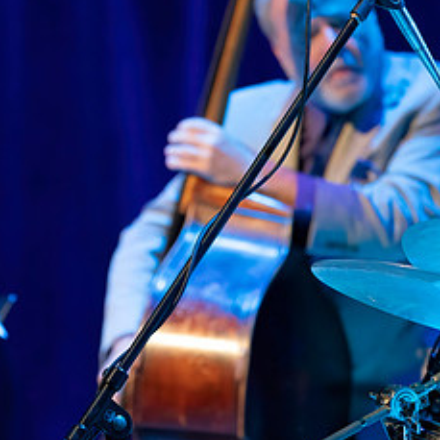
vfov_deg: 2.7
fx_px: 9290
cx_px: 136
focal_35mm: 646
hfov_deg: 2.7
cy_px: 224
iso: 4000
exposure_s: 1/250
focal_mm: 300
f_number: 5.6
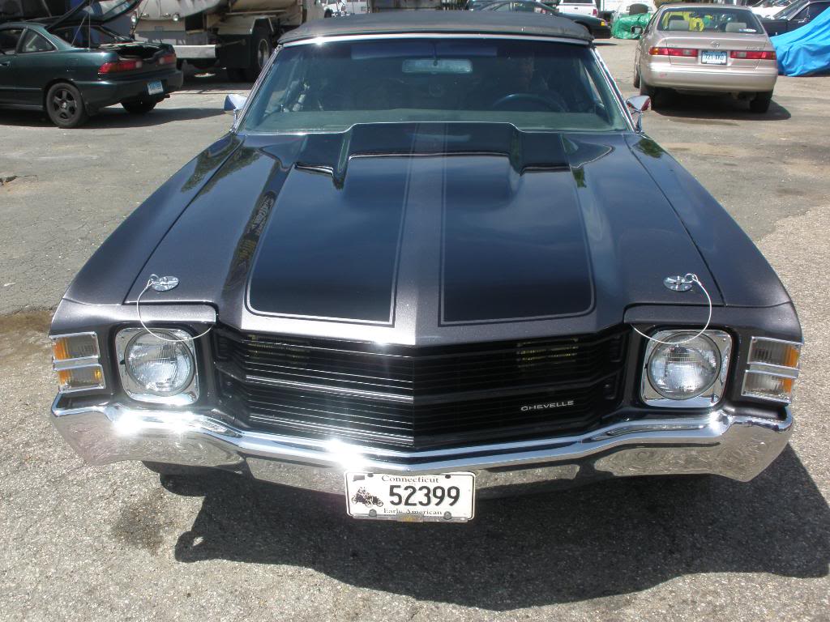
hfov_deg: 51.4
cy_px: 311
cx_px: 415
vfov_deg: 39.7
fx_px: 863
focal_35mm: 36
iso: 64
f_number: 5.6
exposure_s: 1/200
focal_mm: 6.3
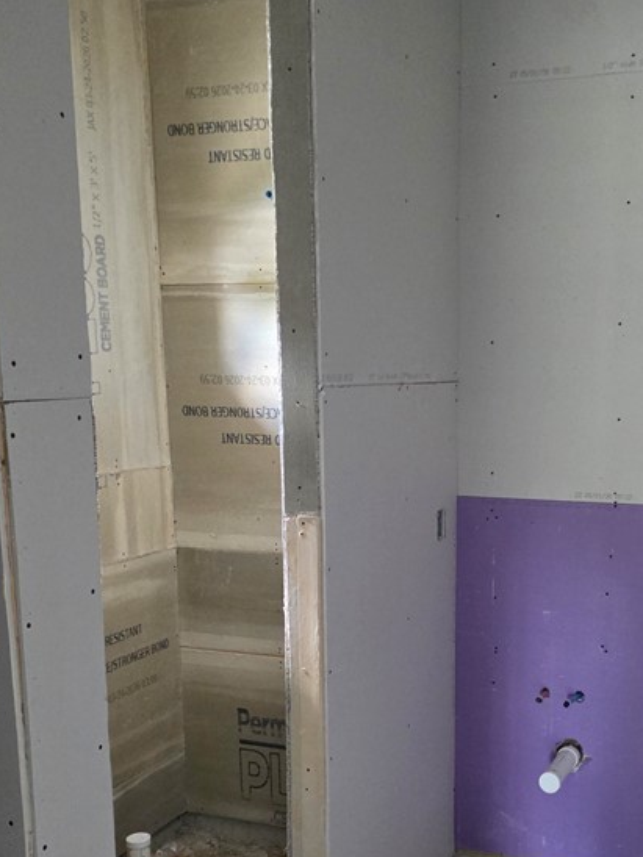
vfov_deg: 43.4
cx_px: 443
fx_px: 1065
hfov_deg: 33.2
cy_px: 549
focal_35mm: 43
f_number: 1.7
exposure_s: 1/120
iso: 2000
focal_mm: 6.25
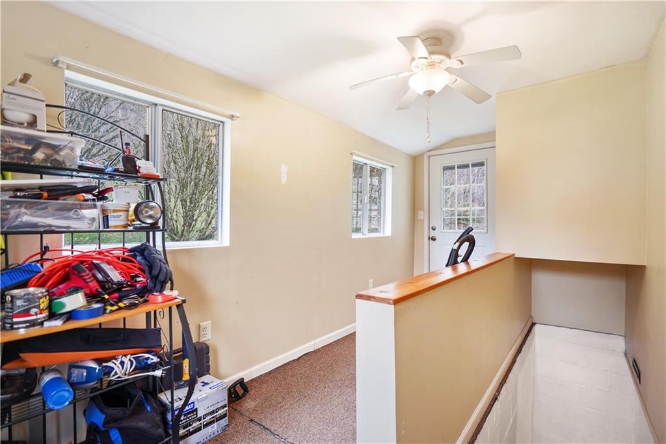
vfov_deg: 73.7
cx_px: 333
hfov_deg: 96.8
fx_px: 296
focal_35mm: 16
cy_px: 222
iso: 125
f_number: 2.8
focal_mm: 16
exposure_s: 1/30
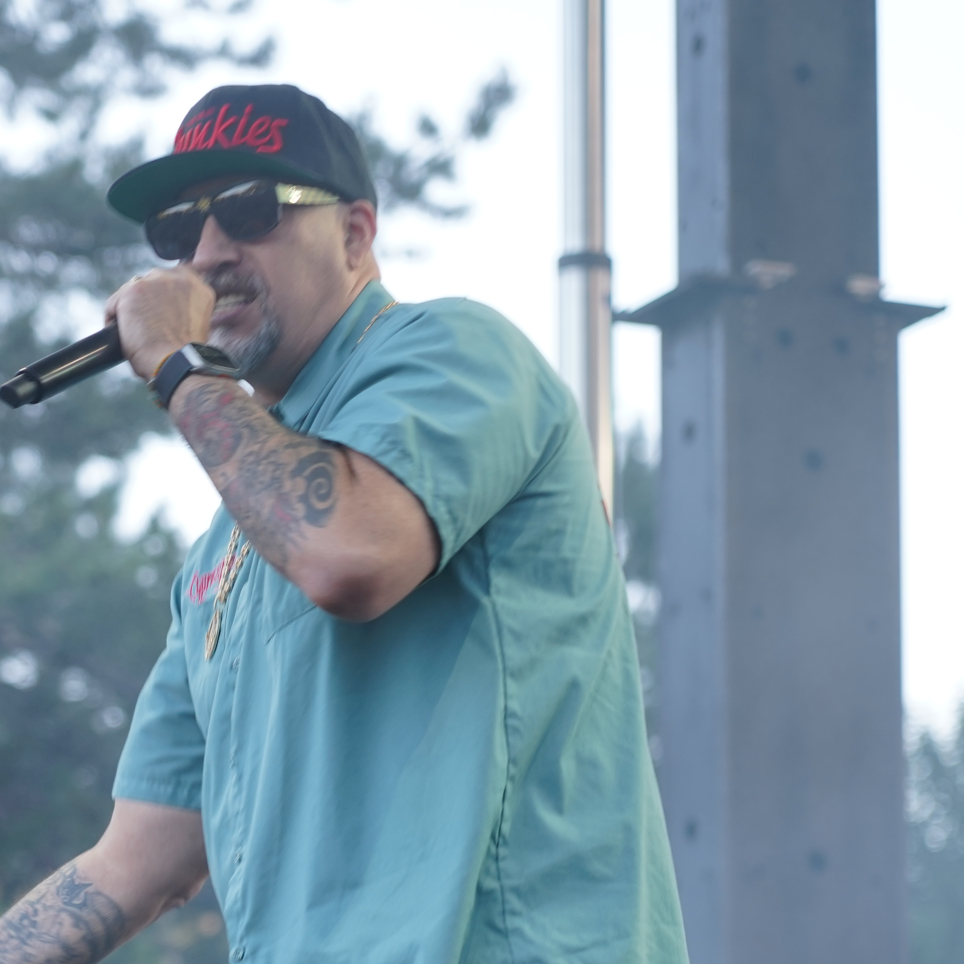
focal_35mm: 218
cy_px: 757
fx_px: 6868
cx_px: -11
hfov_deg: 8.0
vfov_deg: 8.0
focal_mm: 105
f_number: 4
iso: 250
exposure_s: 1/125
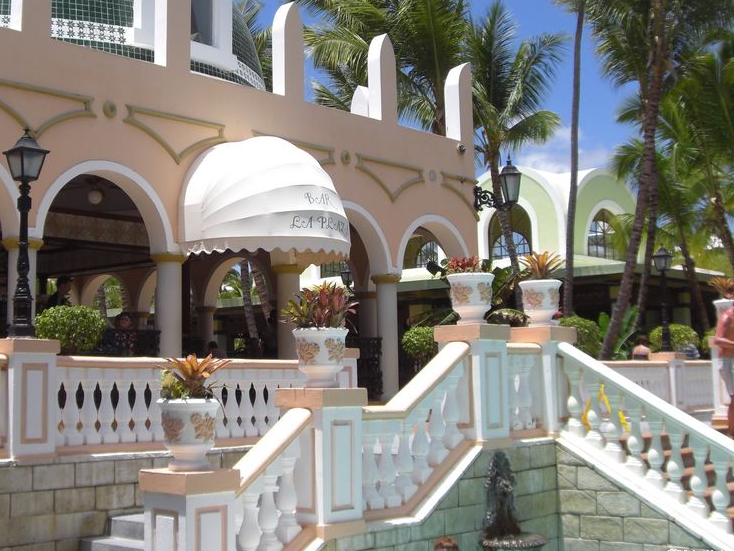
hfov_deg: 36.0
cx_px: 298
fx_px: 1124
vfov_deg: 27.4
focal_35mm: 53
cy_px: 189
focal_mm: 6.2
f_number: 8
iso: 64
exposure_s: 1/160
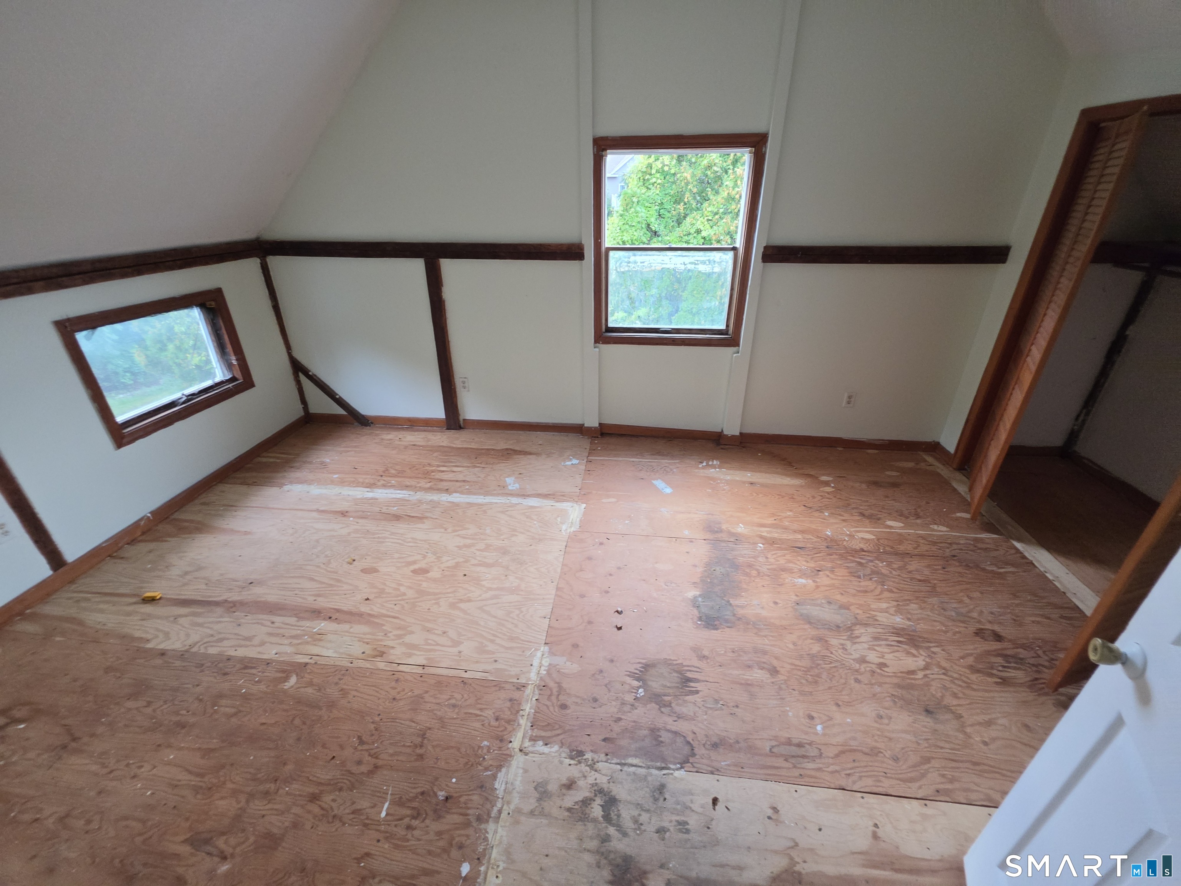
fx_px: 444
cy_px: 443
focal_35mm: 13
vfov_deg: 89.9
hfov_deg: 106.2
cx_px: 590
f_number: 1.9
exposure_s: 1/100
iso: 320
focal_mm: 2.2
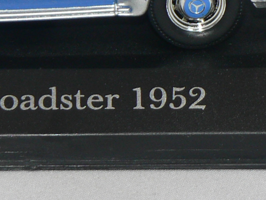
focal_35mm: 384
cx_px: 69
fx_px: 2951
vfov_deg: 3.9
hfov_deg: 5.2
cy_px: -78
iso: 80
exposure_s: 1/60
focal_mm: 15.8
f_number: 3.2
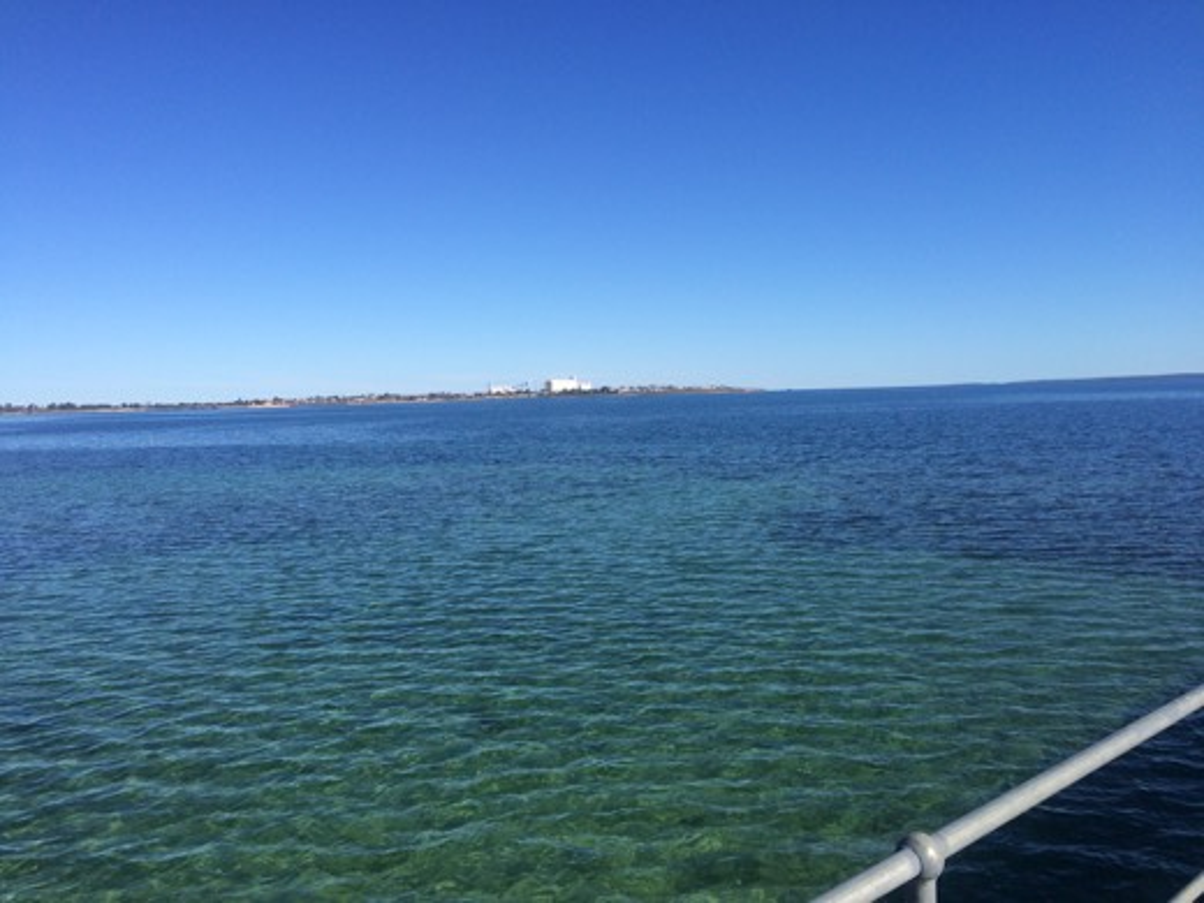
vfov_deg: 48.2
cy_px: 452
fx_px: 1009
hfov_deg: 61.7
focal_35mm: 29
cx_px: 602
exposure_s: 1/2740
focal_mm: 4.15
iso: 32
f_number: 2.2
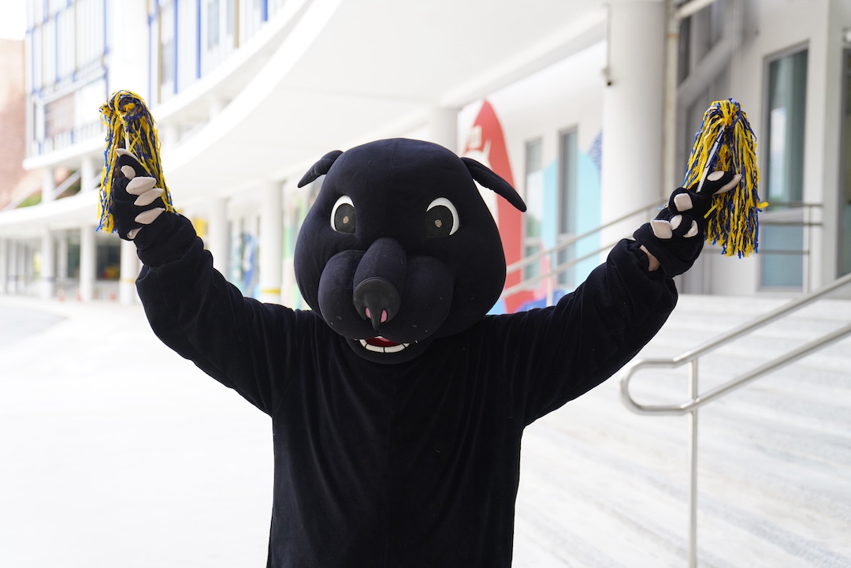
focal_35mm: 43
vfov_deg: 31.2
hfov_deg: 45.4
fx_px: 1016
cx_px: 426
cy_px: 284
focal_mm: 43
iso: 800
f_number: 2.8
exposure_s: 1/1600
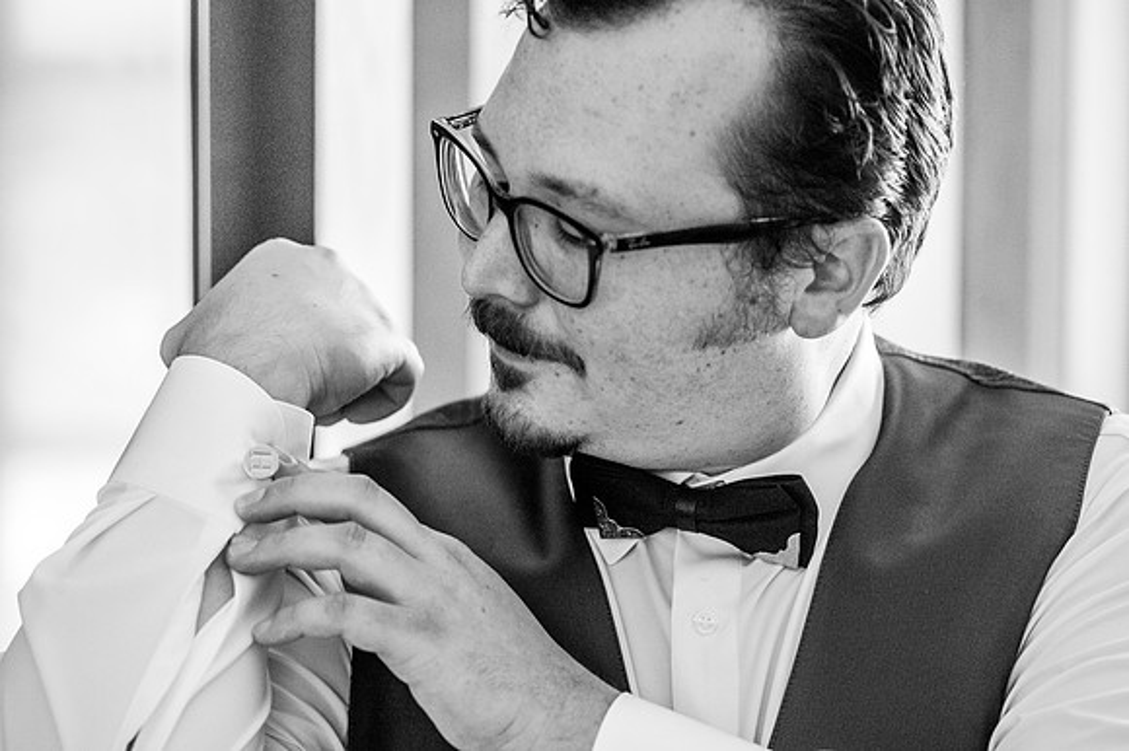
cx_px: 564
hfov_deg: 19.5
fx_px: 3291
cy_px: 376
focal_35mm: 105
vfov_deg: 13.0
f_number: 4
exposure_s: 1/125
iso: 2000
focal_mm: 105
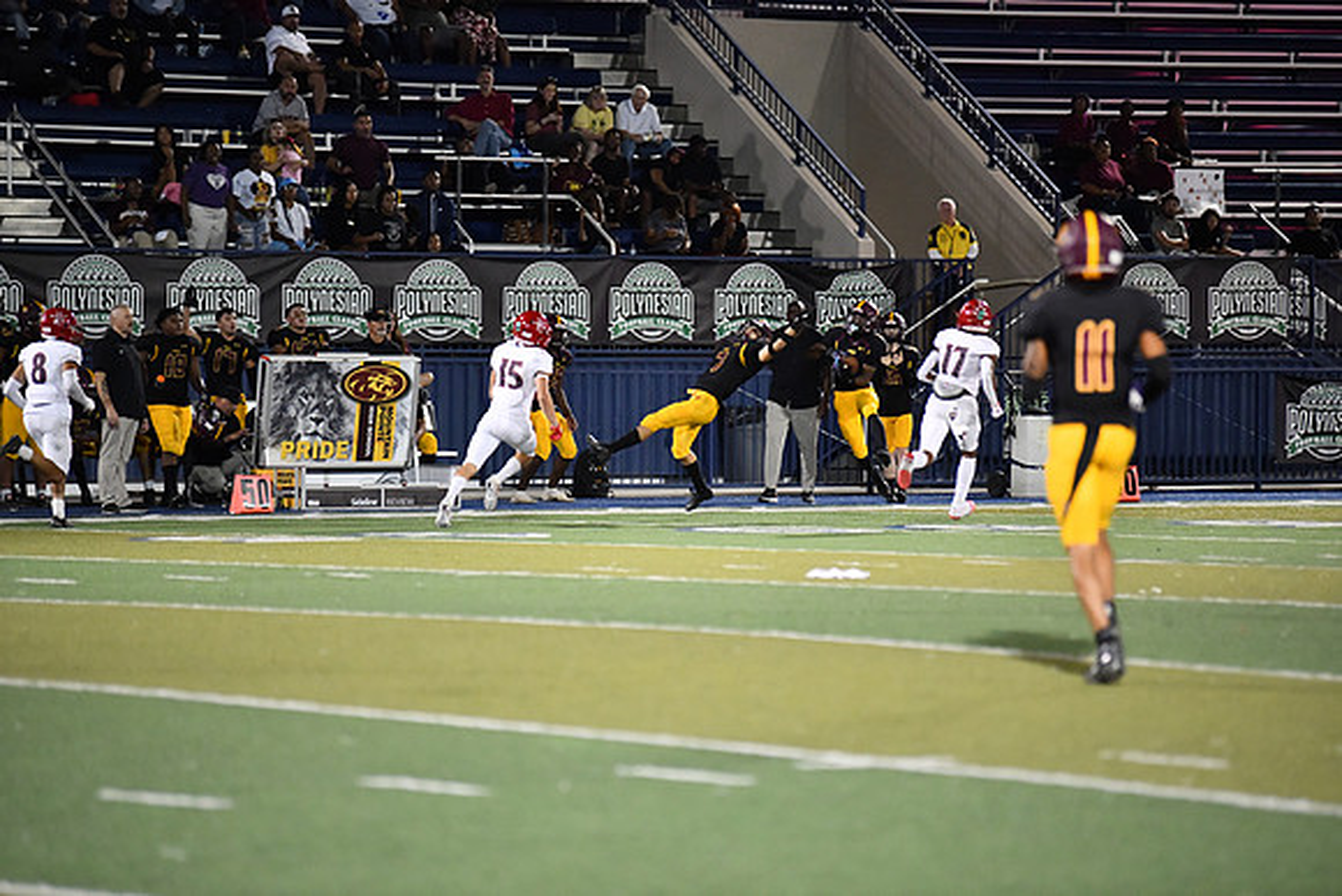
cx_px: 671
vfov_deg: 6.9
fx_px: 7457
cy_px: 448
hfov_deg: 10.3
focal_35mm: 200
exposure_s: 1/1250
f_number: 2.8
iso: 6400
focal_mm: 200
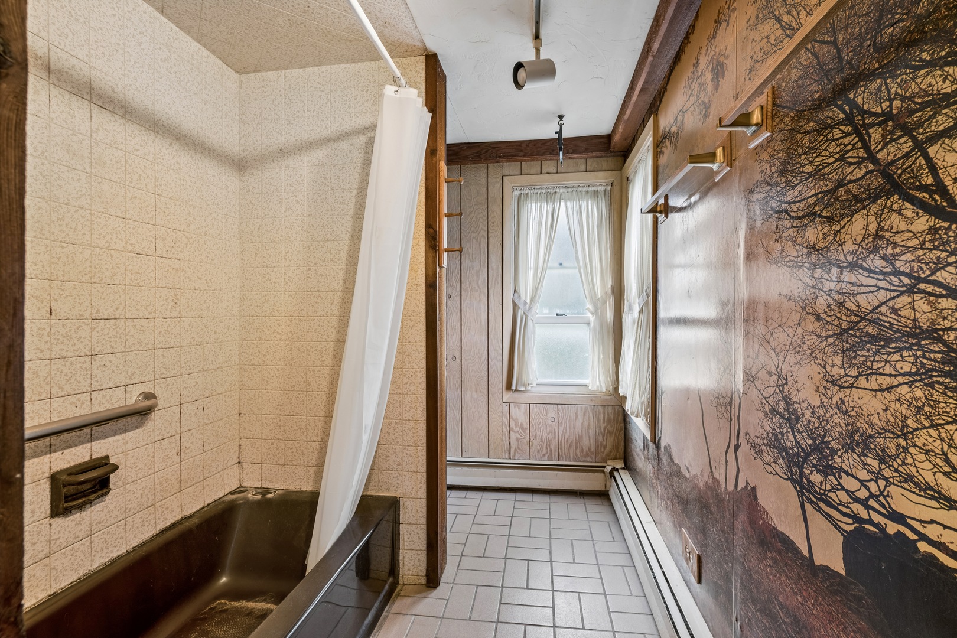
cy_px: 319
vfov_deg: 73.7
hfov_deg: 96.7
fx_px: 425
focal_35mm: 16
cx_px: 478
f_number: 8
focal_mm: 16
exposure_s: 1/6
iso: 250
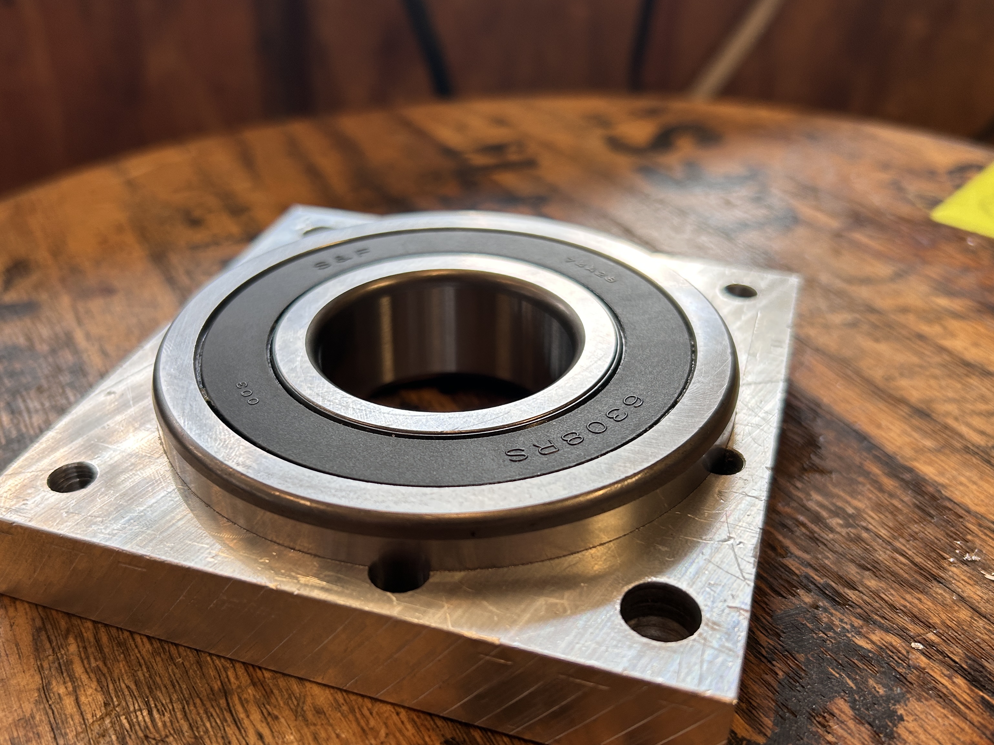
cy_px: 414
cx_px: 449
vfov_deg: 41.7
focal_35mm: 34
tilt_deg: -36.3
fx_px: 976
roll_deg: +1.9
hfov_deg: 53.9
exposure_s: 1/120
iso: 80
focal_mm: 5.7
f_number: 1.5
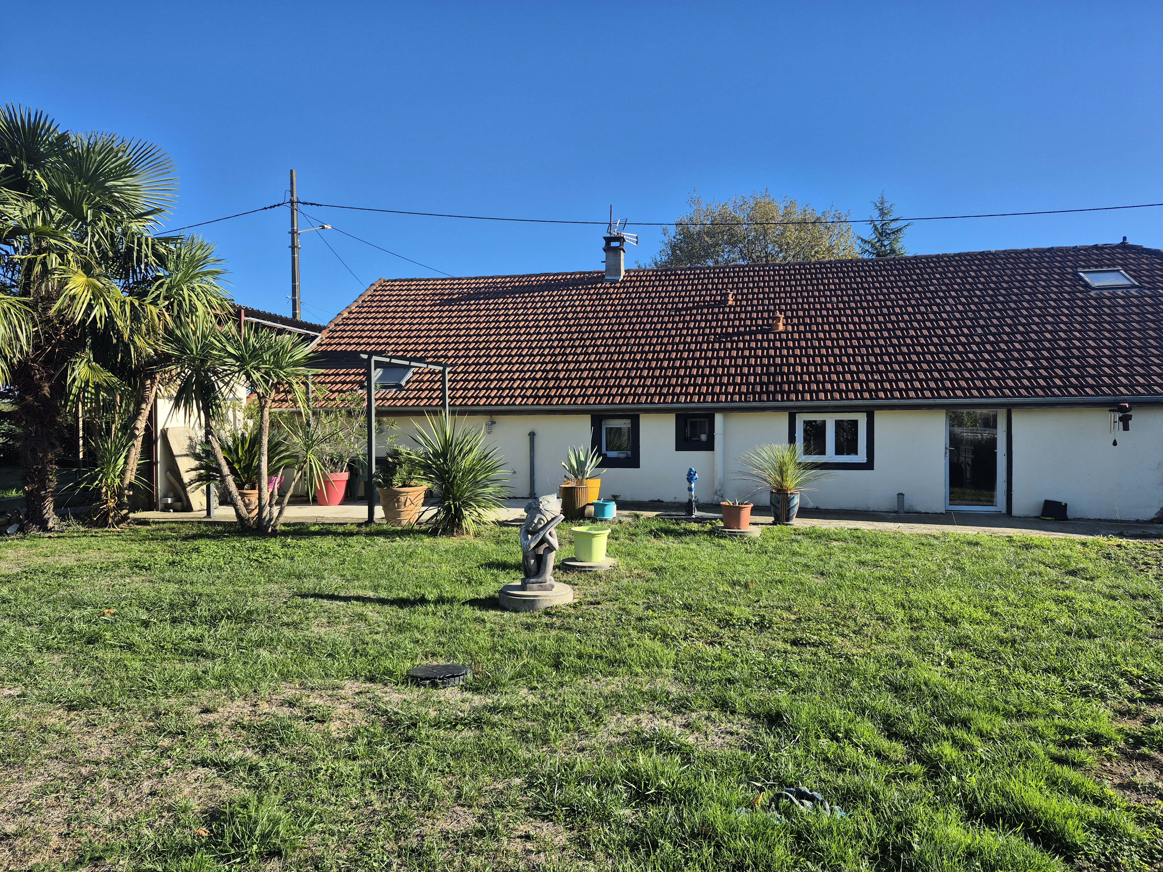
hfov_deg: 73.9
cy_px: 436
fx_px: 773
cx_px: 582
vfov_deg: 58.9
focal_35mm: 23
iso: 25
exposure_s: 1/1240
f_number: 1.8
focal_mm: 5.4
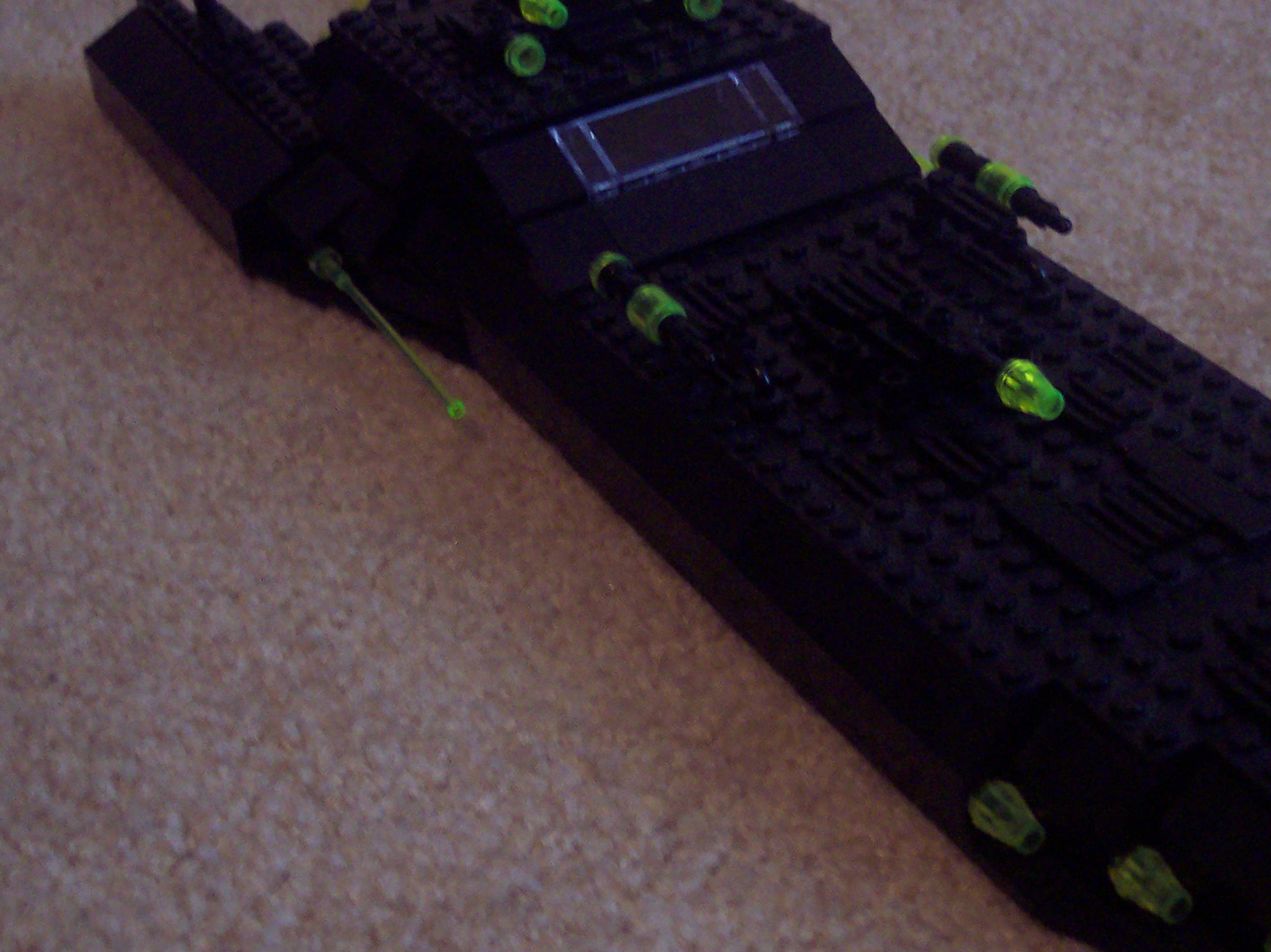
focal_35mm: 69
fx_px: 2532
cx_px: 818
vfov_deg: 21.2
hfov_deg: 28.0
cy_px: 365
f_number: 2.8
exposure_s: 1/8
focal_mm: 8
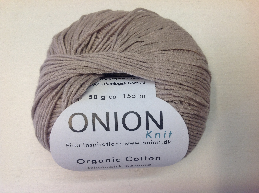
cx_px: 130
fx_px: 261
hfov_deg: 52.7
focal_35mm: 35
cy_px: 96
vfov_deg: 40.6
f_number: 2.4
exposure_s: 1/50
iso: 80
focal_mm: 4.28
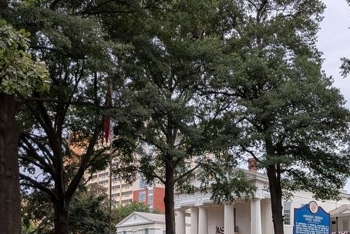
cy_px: 222
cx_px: 285
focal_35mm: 44
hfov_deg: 42.3
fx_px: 428
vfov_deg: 29.0
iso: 25
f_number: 1.7
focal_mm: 4.53
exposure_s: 1/1560
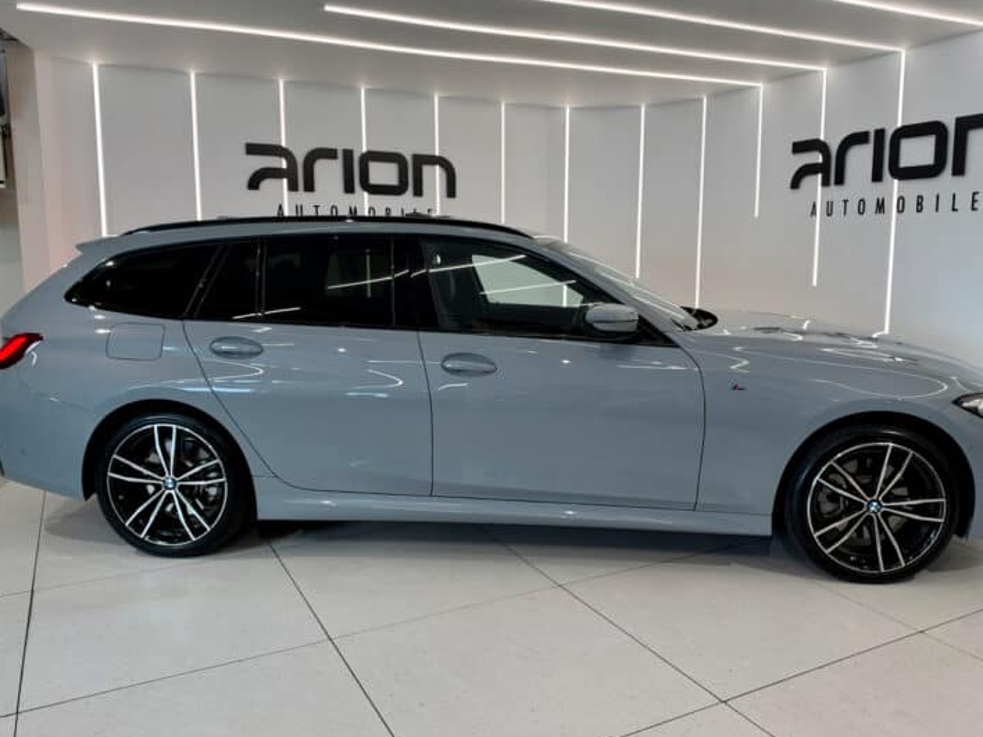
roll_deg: +0.2
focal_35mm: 27
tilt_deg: -7.6
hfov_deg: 65.3
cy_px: 349
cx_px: 514
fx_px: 767
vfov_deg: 51.3
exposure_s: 1/115
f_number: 1.8
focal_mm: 6.93
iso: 125
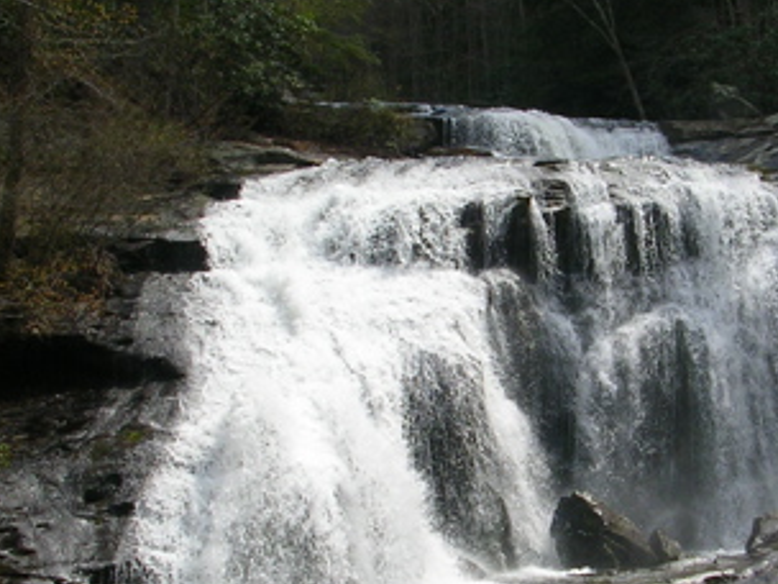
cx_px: 594
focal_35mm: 80
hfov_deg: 24.1
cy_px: 412
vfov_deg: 18.4
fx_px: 1798
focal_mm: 5.8
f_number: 5.6
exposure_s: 1/271
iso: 50
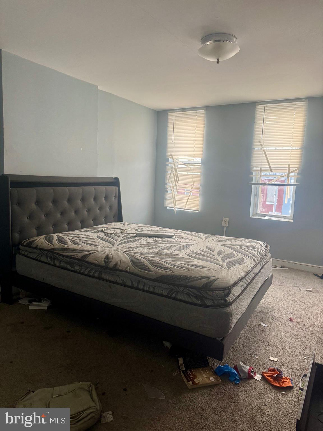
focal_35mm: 24
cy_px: 216
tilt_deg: -6.7
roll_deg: -3.2
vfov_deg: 71.6
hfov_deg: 56.8
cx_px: 162
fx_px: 299
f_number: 1.78
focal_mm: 6.76
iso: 200
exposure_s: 1/97
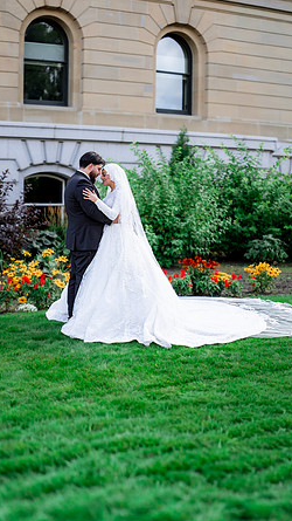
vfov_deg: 39.2
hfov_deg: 22.6
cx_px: 127
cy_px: 262
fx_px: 730
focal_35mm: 53
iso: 100
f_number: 2
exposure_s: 1/640
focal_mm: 50
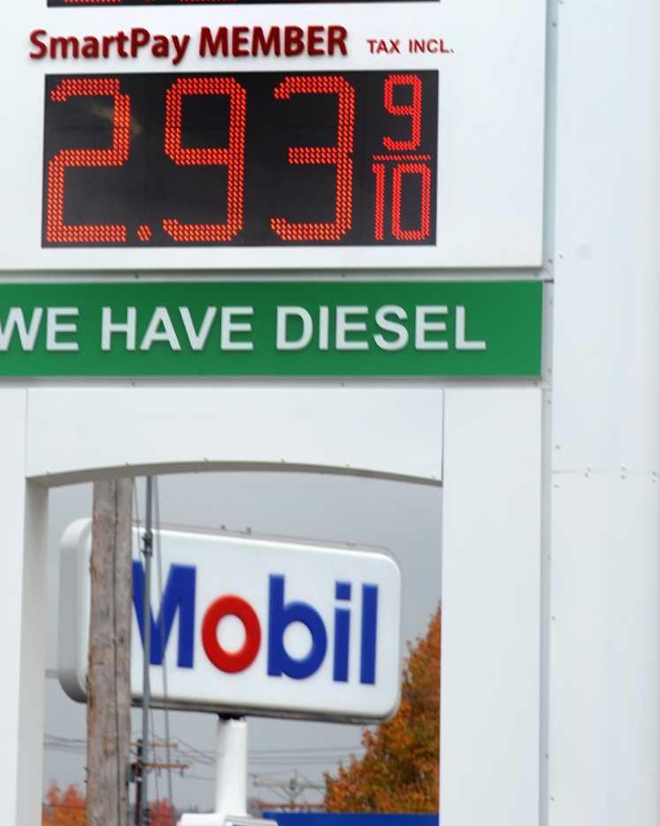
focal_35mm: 215
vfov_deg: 9.0
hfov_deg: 7.2
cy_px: 230
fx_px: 5251
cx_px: 262
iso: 100
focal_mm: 105
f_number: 11
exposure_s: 1/40
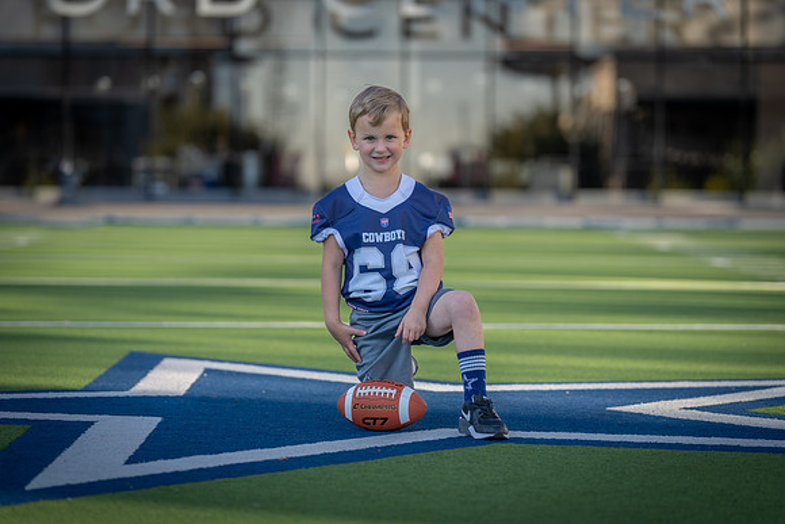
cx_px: 392
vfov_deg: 10.4
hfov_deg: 15.5
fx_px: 2886
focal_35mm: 132
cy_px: 262
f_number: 2.8
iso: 100
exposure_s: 1/500
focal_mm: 127
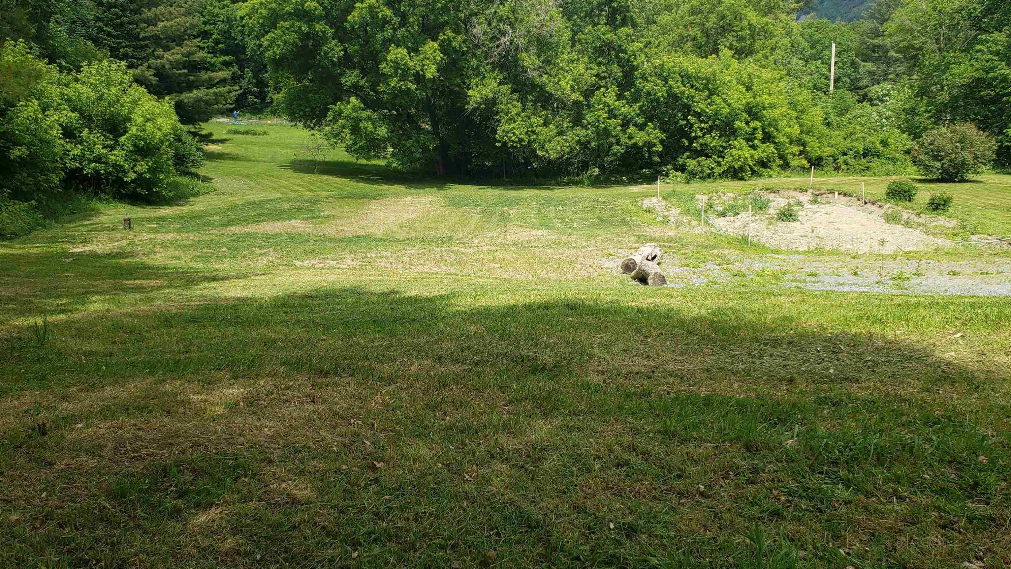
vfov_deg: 39.9
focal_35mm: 29
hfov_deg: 66.1
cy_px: 207
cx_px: 503
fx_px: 777
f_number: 2.4
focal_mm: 4.3
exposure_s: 1/1008
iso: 50
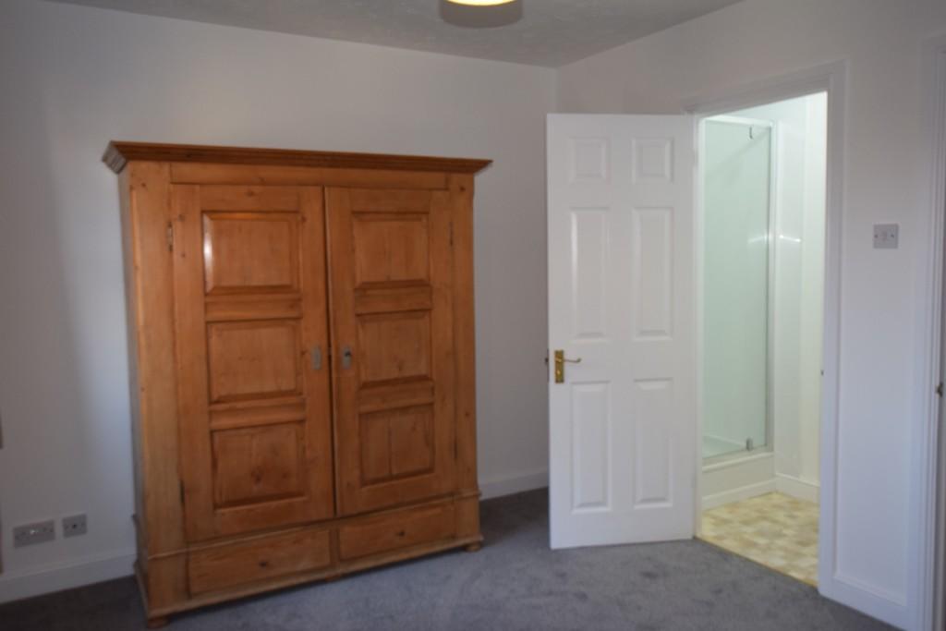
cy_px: 316
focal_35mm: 30
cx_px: 473
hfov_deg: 61.9
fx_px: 788
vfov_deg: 43.6
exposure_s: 1/80
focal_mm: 20
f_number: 4.5
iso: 800
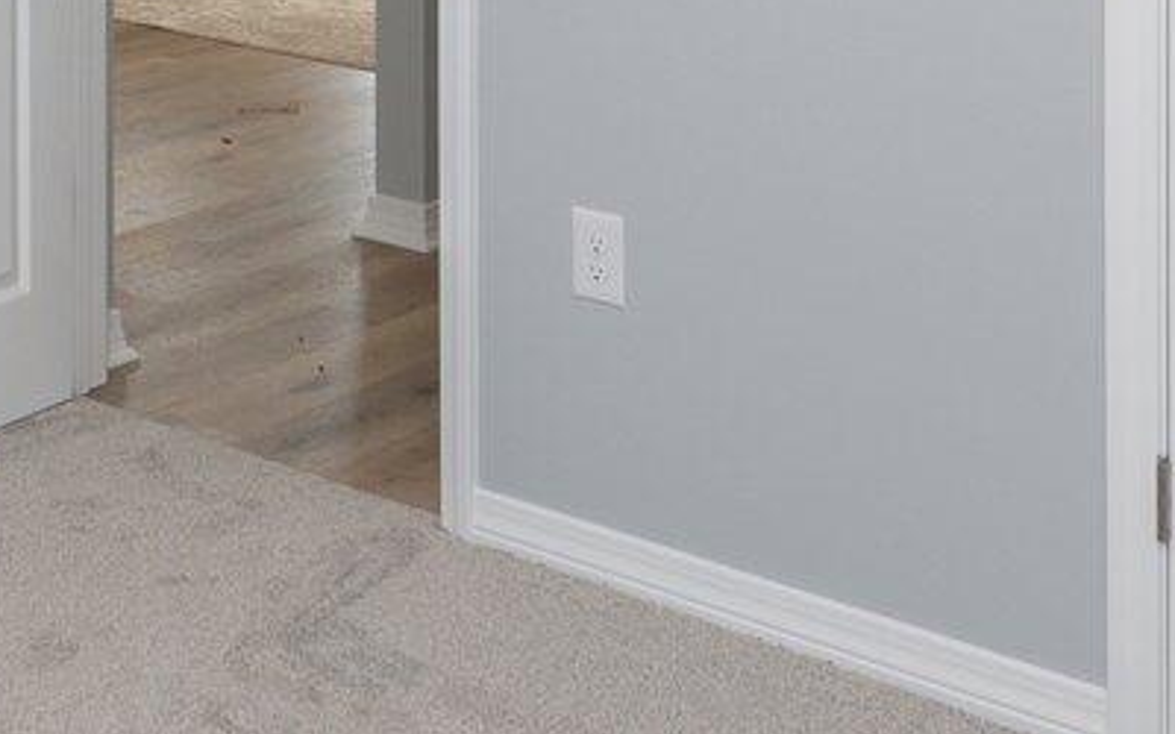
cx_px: -41
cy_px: -435
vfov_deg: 16.0
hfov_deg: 26.5
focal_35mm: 73
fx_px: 2338
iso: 320
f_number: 9
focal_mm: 14
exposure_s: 1/30
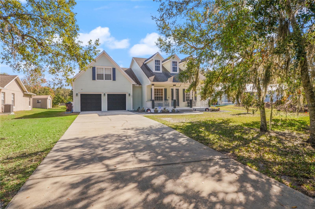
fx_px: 170
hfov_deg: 85.5
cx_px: 158
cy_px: 104
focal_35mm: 20
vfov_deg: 63.0
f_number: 8
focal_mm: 13
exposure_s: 1/400
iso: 250
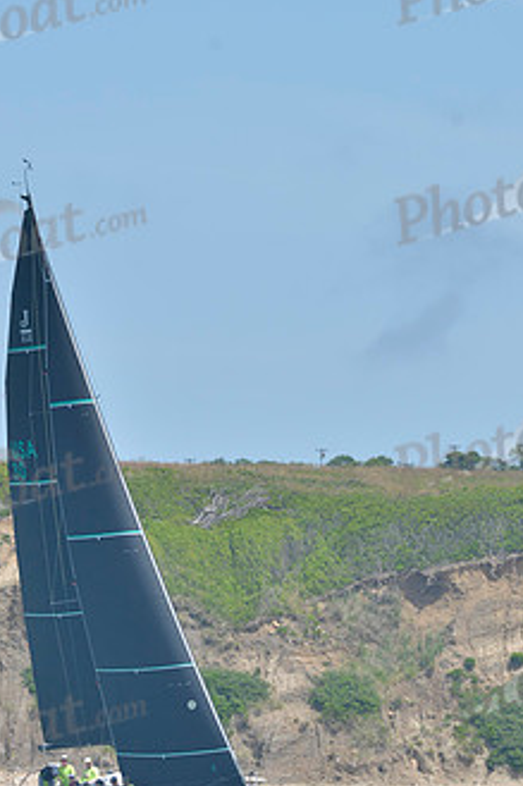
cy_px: 342
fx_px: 13088
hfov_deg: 2.3
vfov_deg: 3.4
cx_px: 271
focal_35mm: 600
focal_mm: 340
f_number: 8
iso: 280
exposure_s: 1/1000
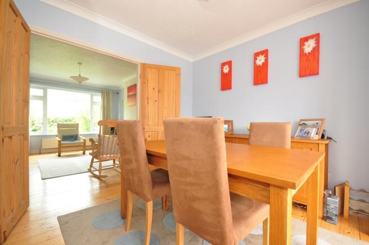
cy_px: 122
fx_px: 154
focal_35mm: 15
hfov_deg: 100.4
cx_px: 184
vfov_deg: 77.2
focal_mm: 10
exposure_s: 1/5
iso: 200
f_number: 7.1
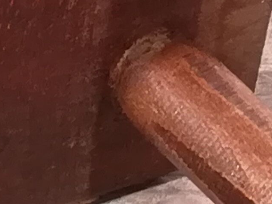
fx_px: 2406
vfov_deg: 4.9
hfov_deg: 6.4
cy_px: 160
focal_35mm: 306
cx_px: -73
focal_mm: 3.83
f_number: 2.2
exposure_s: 1/33.3
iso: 160
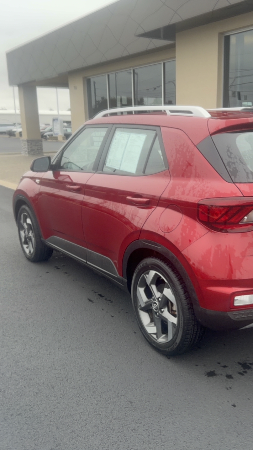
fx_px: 417
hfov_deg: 33.5
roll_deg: -1.4
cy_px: 225
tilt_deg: -12.6
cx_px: 165
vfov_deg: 56.6
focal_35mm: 35
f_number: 1.78
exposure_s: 1/858
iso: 80
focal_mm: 6.76
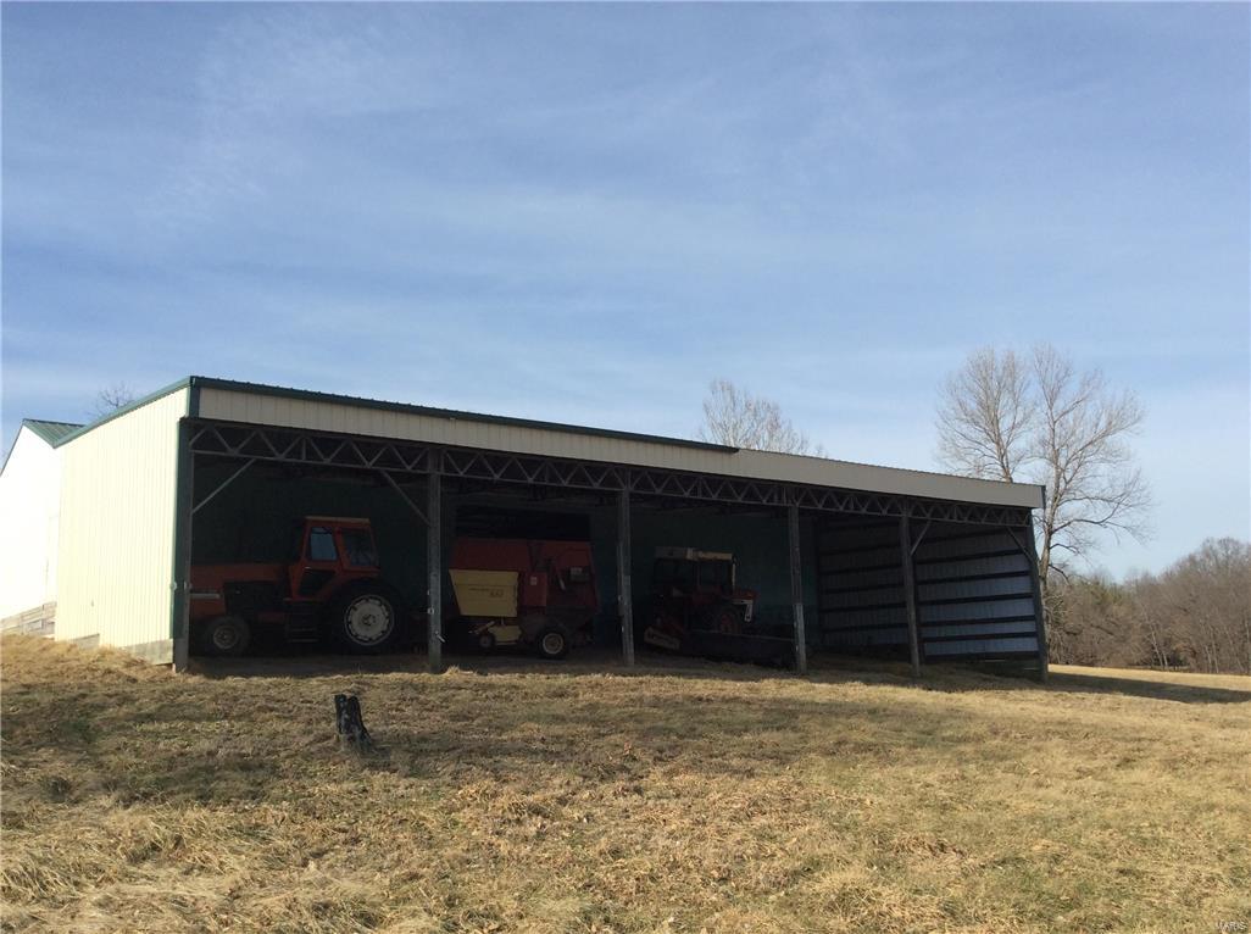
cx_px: 626
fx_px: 1155
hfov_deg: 56.9
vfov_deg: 44.0
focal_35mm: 32
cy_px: 467
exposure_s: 1/1362
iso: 32
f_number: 2.4
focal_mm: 3.3
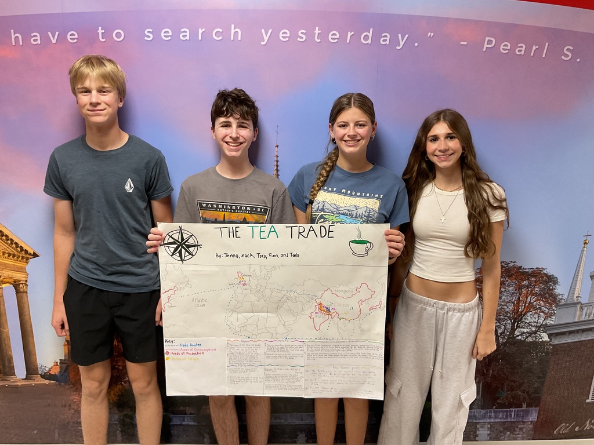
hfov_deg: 61.7
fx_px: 498
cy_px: 222
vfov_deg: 48.2
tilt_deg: -14.4
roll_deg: -2.0
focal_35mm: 29
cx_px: 297
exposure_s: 1/50
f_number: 1.8
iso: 64
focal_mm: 3
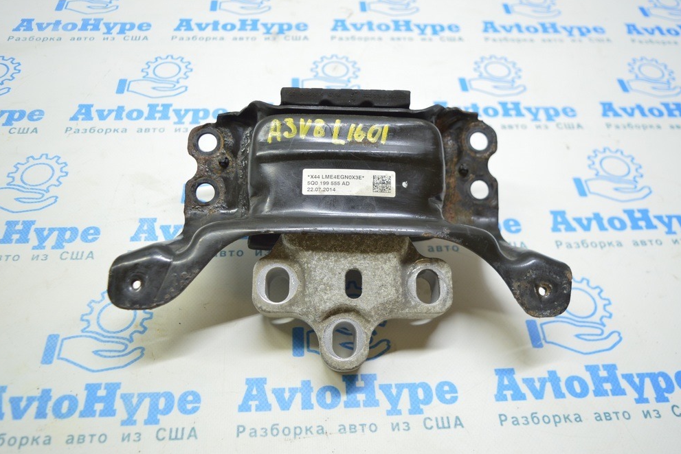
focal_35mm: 33
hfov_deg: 57.9
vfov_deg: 40.5
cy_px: 222
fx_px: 615
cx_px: 333
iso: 400
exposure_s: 1/40
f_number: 3.8
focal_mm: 21
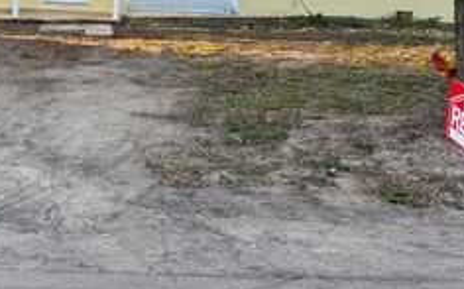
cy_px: 5
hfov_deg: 36.2
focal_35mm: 54
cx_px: 87
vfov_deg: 23.0
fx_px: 682
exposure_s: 1/121
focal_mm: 6.76
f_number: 1.78
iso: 64
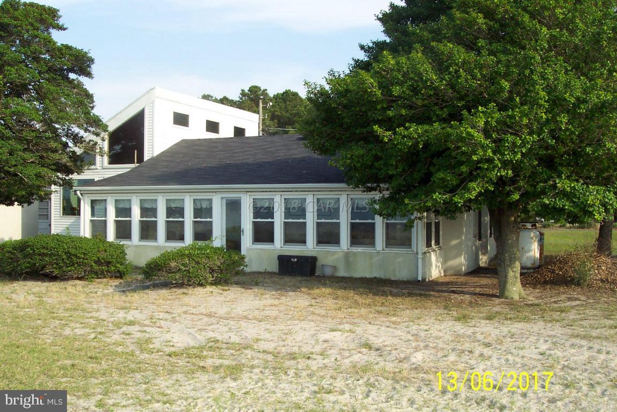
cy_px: 206
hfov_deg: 50.7
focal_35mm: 38
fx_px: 651
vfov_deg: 35.1
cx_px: 308
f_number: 4.8
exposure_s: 1/350
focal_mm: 8
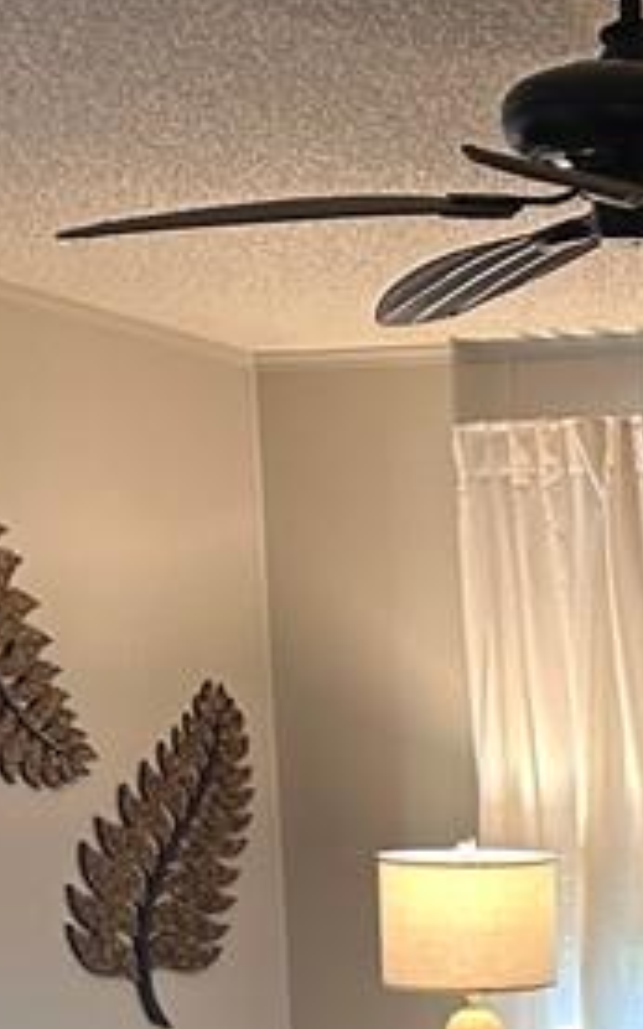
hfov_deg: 11.9
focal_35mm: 102
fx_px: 2861
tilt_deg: -9.7
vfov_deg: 19.5
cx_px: 1130
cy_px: 1144
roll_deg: -0.7
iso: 250
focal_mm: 5.7
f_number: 1.5
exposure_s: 1/60
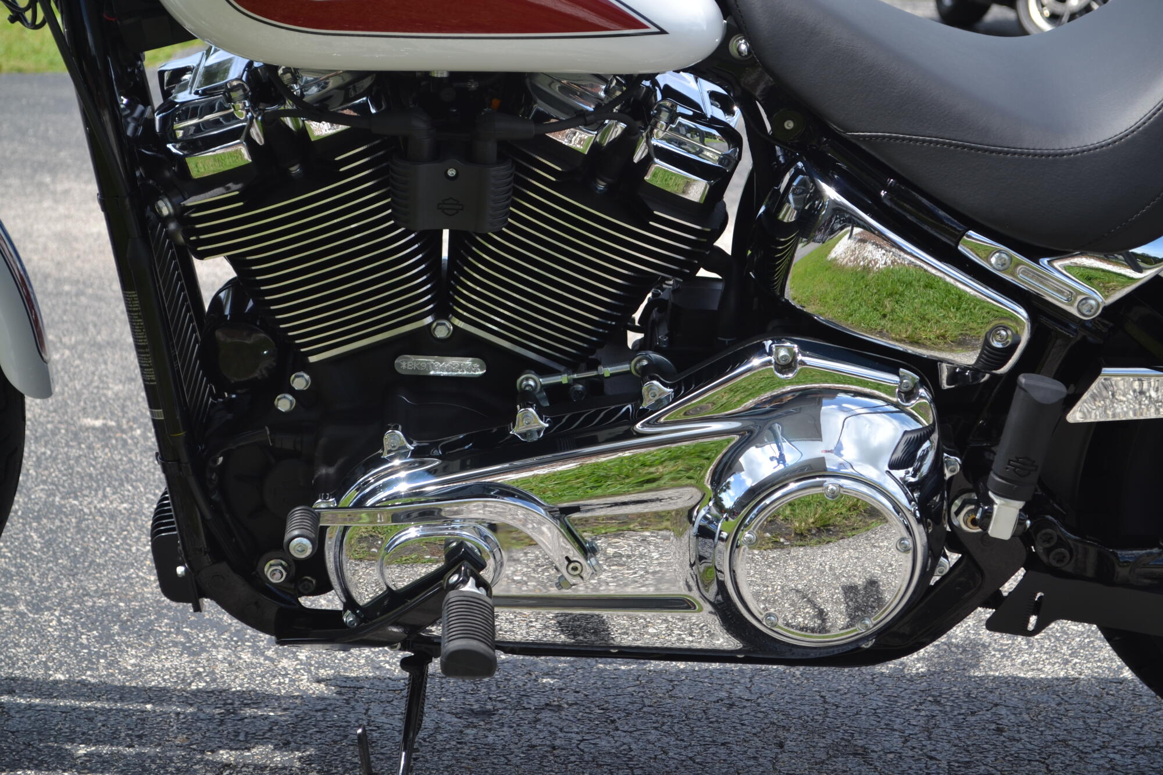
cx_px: 582
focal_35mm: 82
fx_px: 2665
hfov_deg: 24.6
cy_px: 388
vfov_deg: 16.6
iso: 100
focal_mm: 55
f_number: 7.1
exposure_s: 1/200
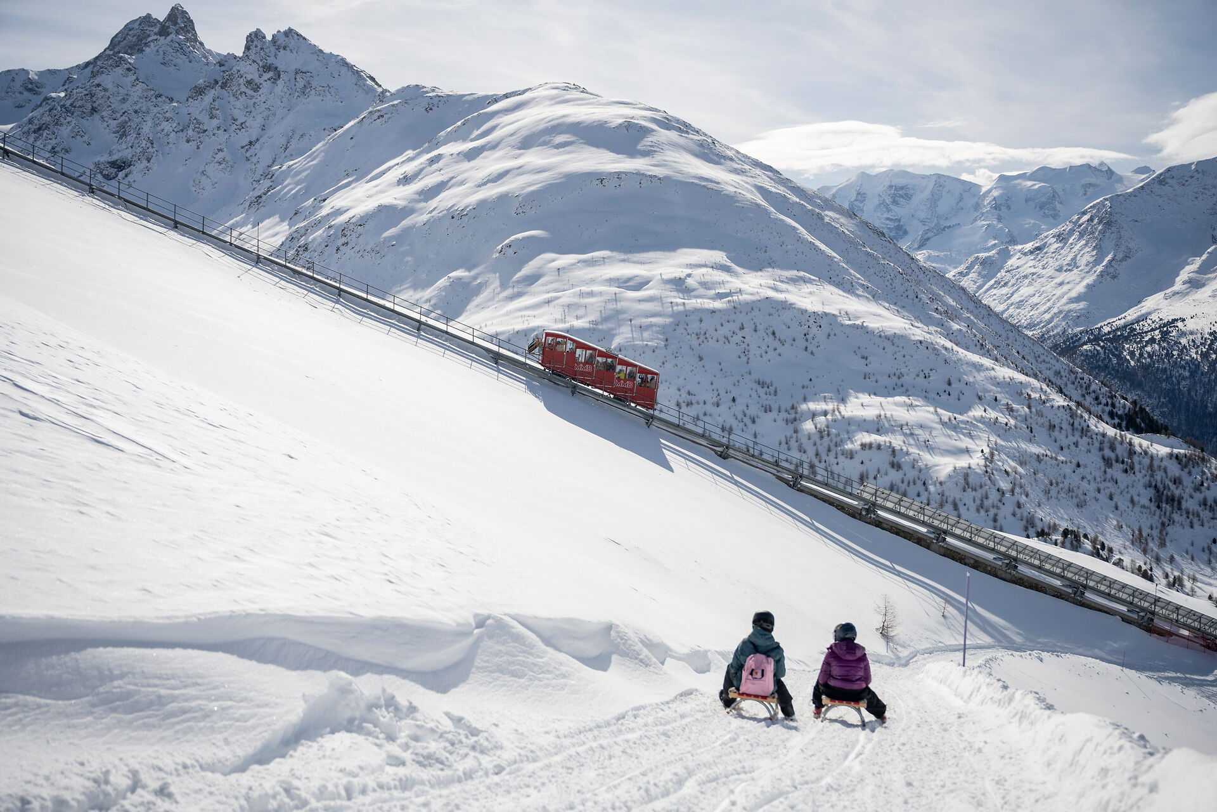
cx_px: 608
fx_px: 1285
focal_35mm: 38
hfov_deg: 50.7
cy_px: 406
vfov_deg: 35.1
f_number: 3.5
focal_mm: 38
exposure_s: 1/6400
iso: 160
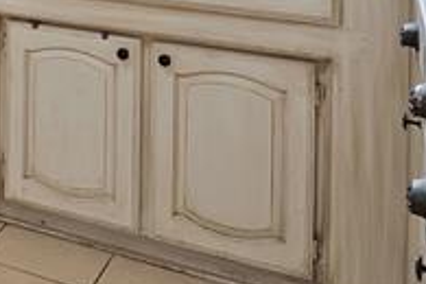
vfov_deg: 18.6
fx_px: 745
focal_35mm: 63
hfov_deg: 26.3
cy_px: -166
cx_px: -151
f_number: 9
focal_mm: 12
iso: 640
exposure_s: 1
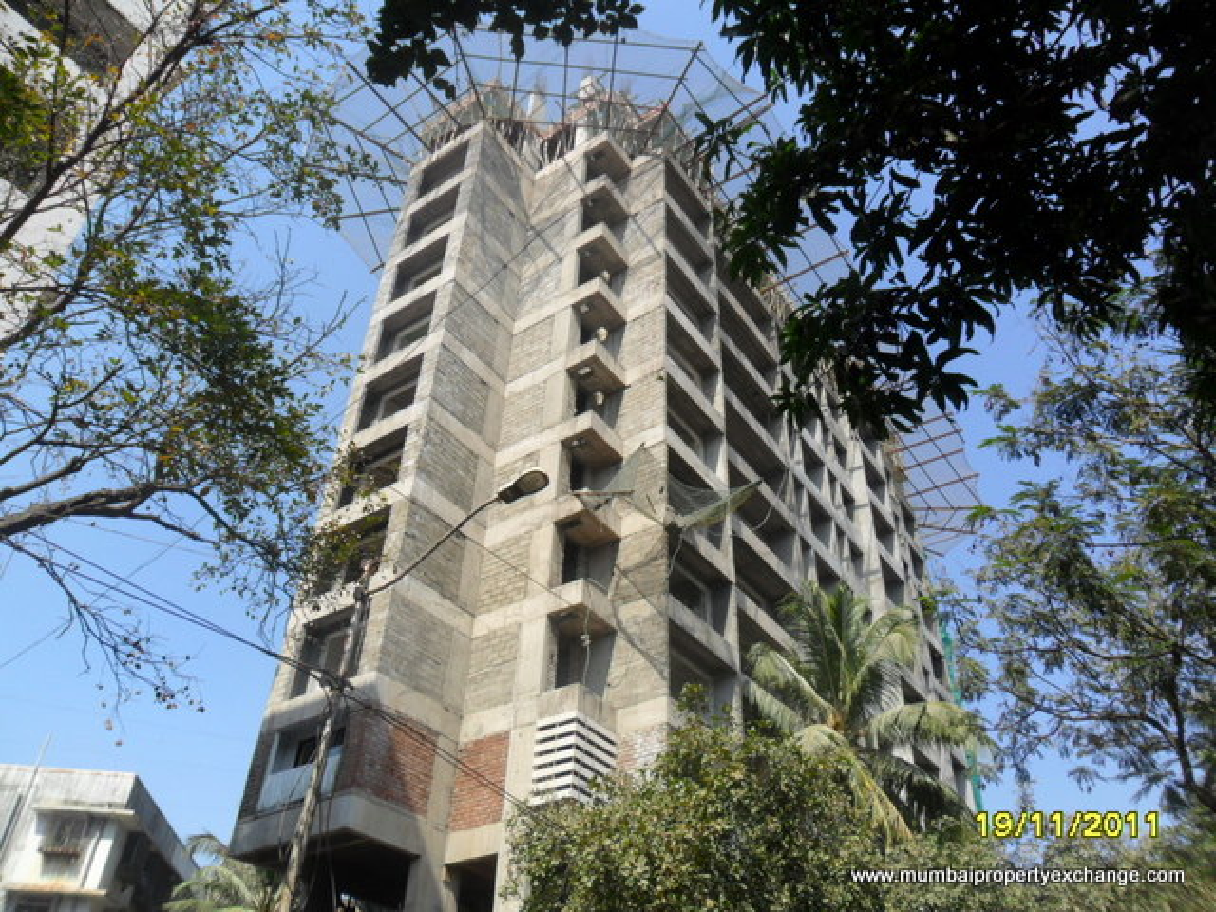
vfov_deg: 51.4
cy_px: 456
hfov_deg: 65.3
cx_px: 608
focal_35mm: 27
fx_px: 948
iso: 100
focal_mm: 4.9
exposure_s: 1/750
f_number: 3.5
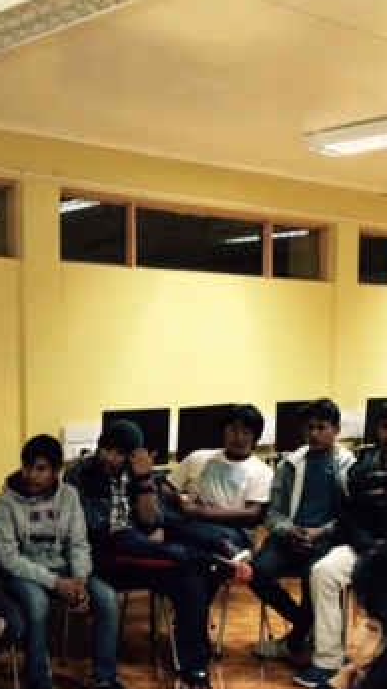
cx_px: 20
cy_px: 464
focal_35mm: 59
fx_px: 1076
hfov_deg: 19.9
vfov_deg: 35.1
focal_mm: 4.15
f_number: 2.2
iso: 320
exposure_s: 1/20
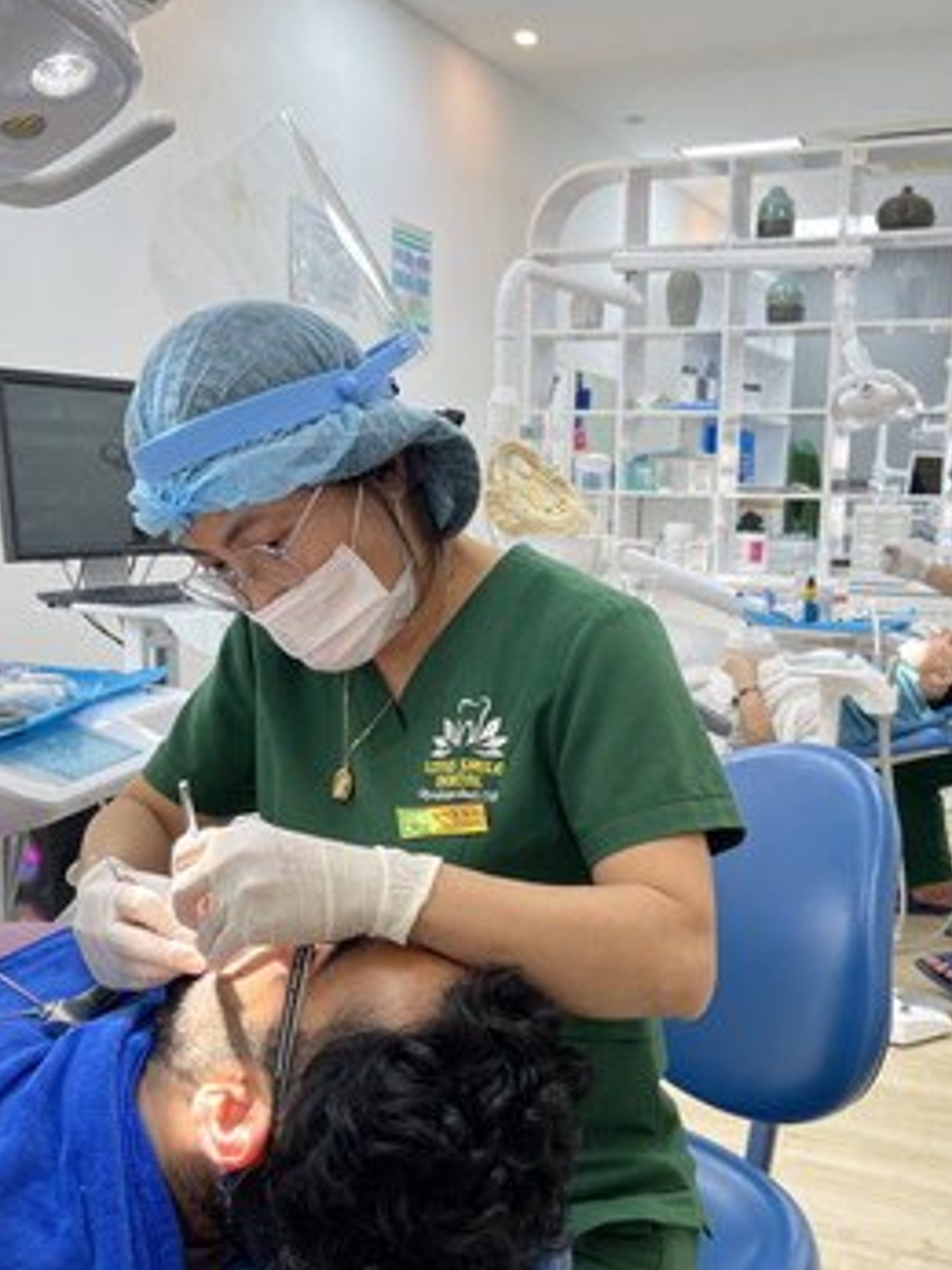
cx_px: 562
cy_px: 725
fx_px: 1321
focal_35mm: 36
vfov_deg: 51.2
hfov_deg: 39.5
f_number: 1.6
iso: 32
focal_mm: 5.1
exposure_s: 1/100
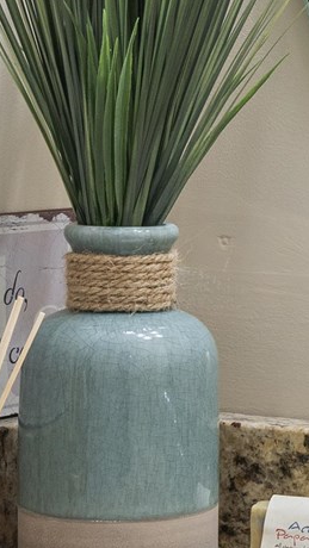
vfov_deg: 14.5
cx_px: 389
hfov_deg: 8.2
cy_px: 74
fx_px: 2140
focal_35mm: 147
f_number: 8
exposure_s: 1/3
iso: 320
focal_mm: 28
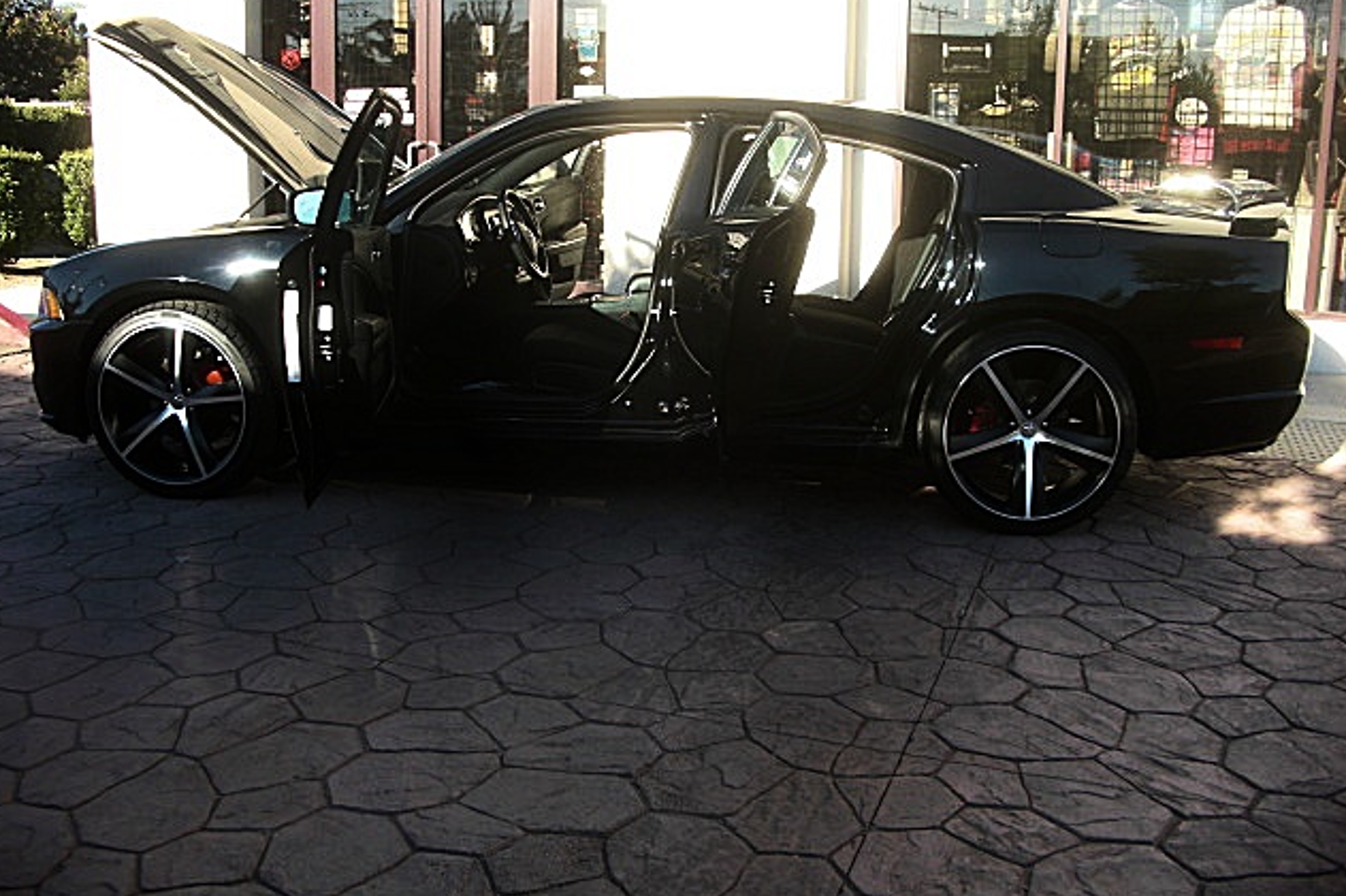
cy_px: 395
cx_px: 668
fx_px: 1420
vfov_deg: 35.0
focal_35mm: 38
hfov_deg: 50.7
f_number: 2.8
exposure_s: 1/200
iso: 50
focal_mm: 6.3
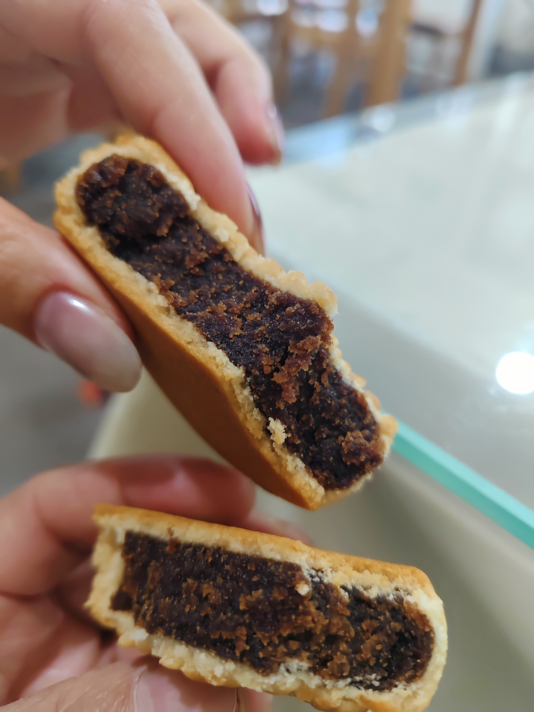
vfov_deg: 73.9
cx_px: 267
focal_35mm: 23
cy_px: 356
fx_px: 473
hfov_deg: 58.9
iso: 1183
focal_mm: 5.56
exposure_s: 1/100
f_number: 1.88
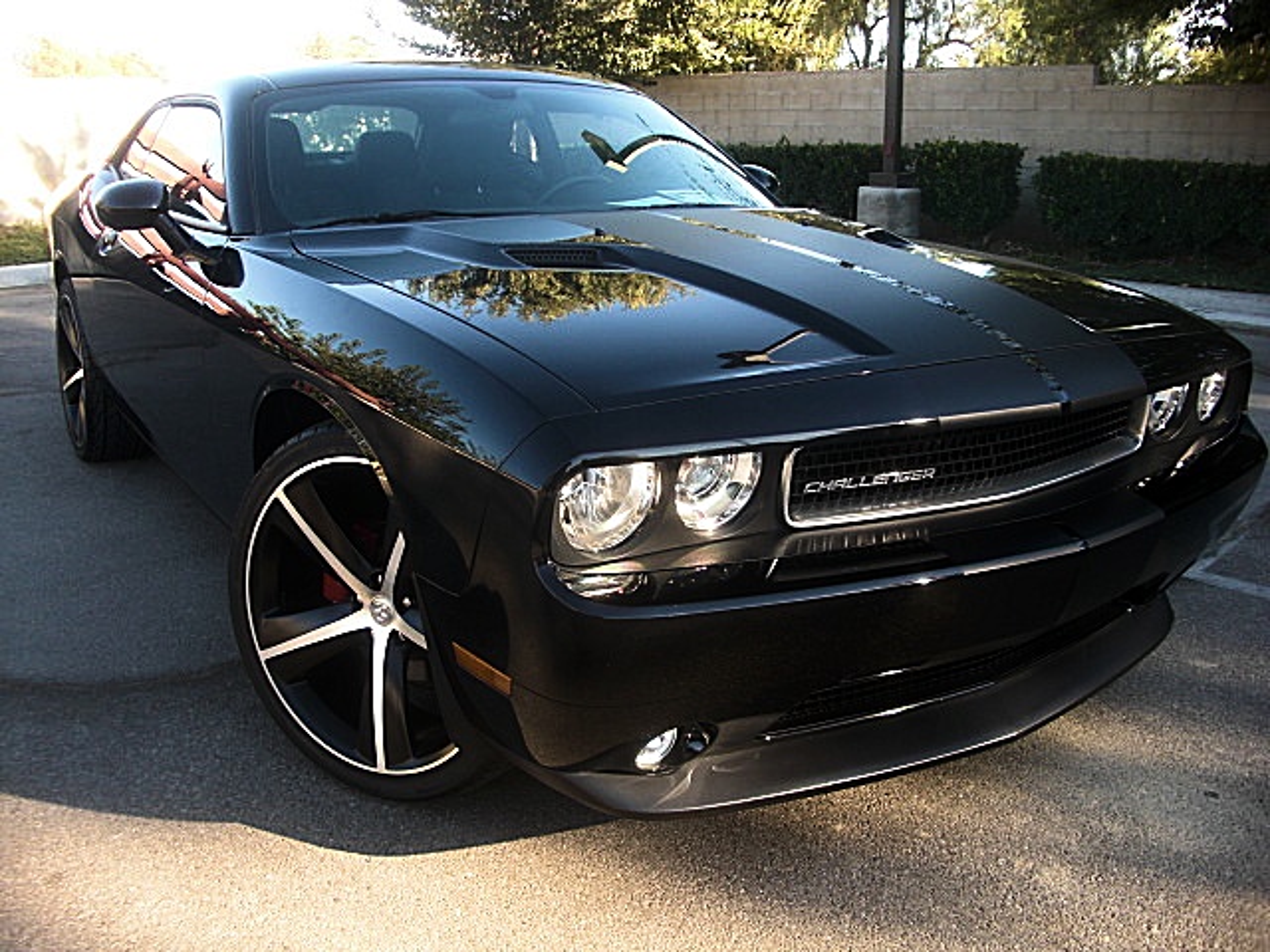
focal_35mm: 36
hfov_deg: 51.4
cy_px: 476
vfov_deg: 39.7
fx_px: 1321
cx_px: 635
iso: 50
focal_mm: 6.3
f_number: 2.8
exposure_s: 1/80
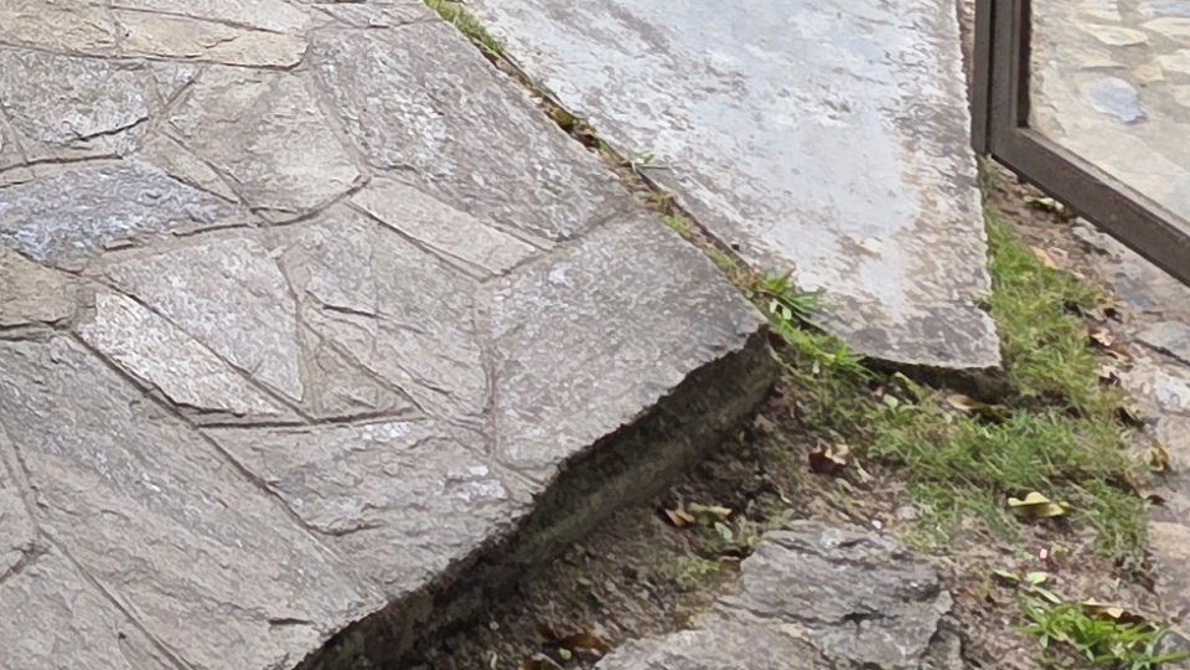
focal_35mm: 59
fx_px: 1862
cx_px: -445
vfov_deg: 14.9
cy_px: -821
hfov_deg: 27.8
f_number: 1.9
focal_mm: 2.2
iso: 50
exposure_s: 1/120
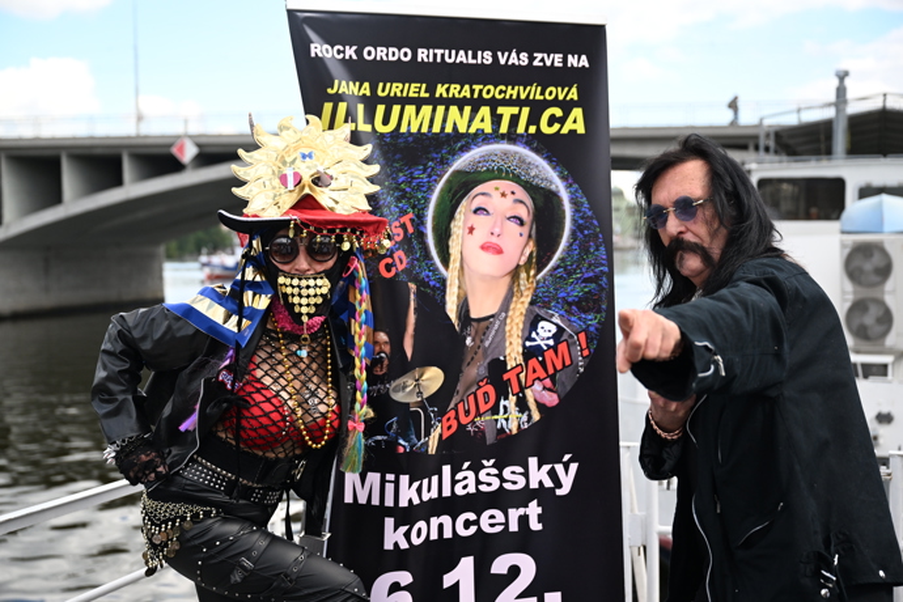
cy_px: 301
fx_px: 1254
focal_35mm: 50
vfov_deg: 27.0
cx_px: 452
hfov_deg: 39.6
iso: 1250
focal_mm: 50
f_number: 3.5
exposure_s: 1/4000
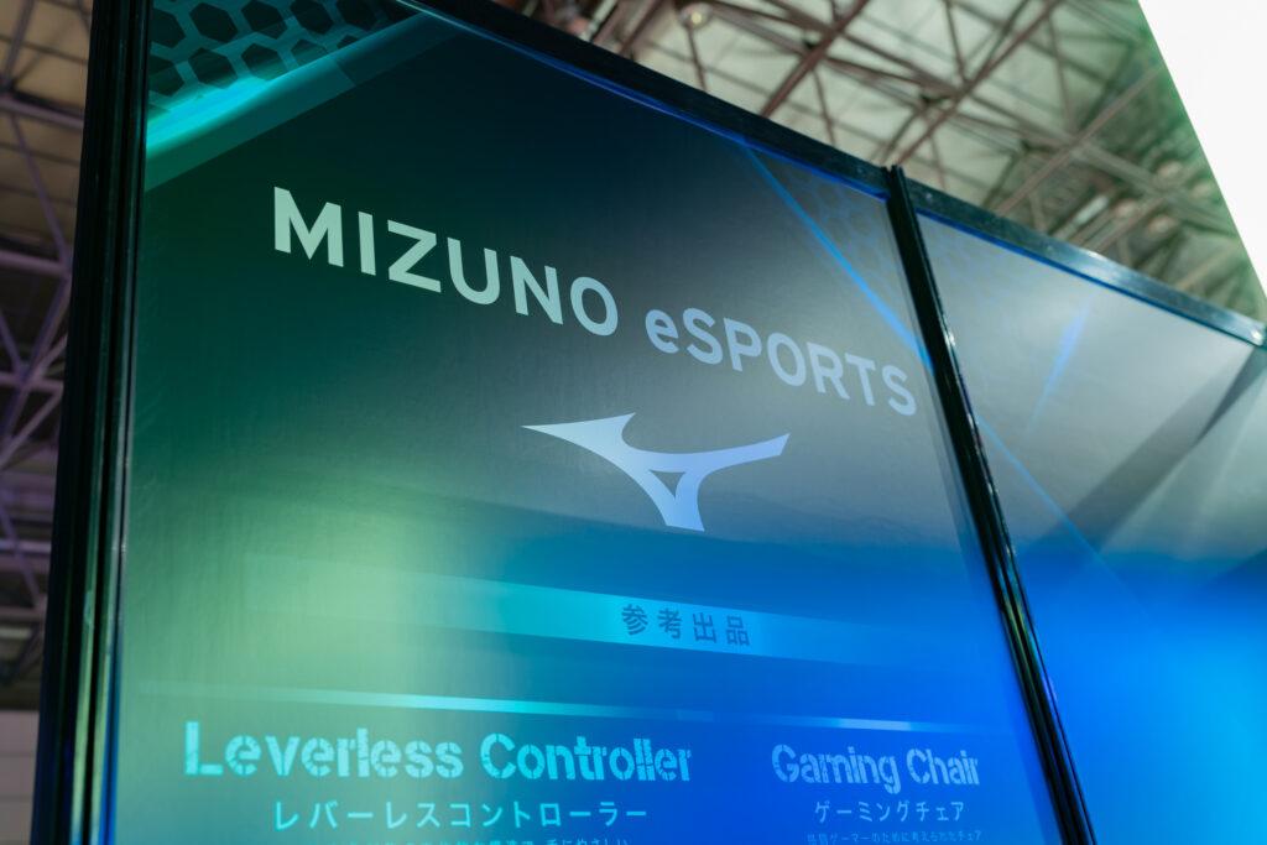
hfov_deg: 54.4
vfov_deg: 37.9
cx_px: 634
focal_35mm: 35
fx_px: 1232
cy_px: 422
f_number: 4
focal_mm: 35
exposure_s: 1/60
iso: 800
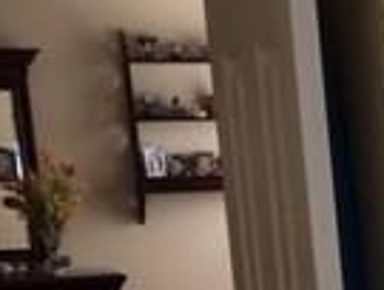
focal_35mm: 137
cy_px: 475
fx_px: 1524
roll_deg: +2.1
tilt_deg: -11.9
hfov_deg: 12.5
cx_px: 782
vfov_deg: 10.4
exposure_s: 1/60
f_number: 2.2
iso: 32
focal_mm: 4.15
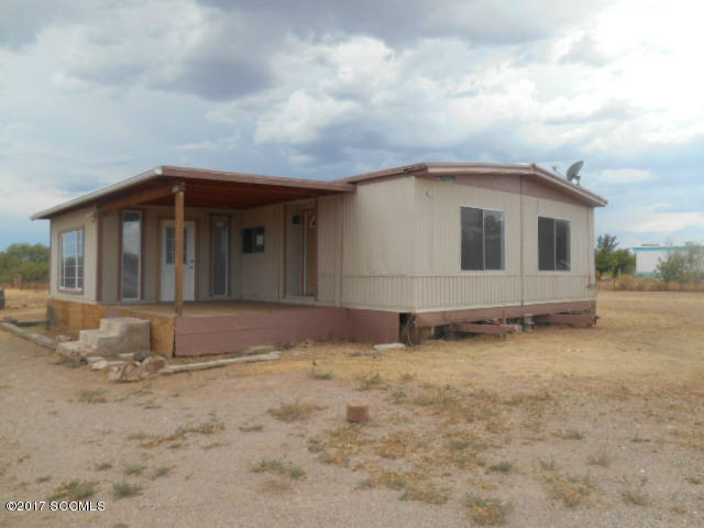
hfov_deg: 67.3
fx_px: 529
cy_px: 264
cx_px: 352
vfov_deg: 53.1
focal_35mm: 26
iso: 80
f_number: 3.4
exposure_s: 1/500
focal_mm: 4.7
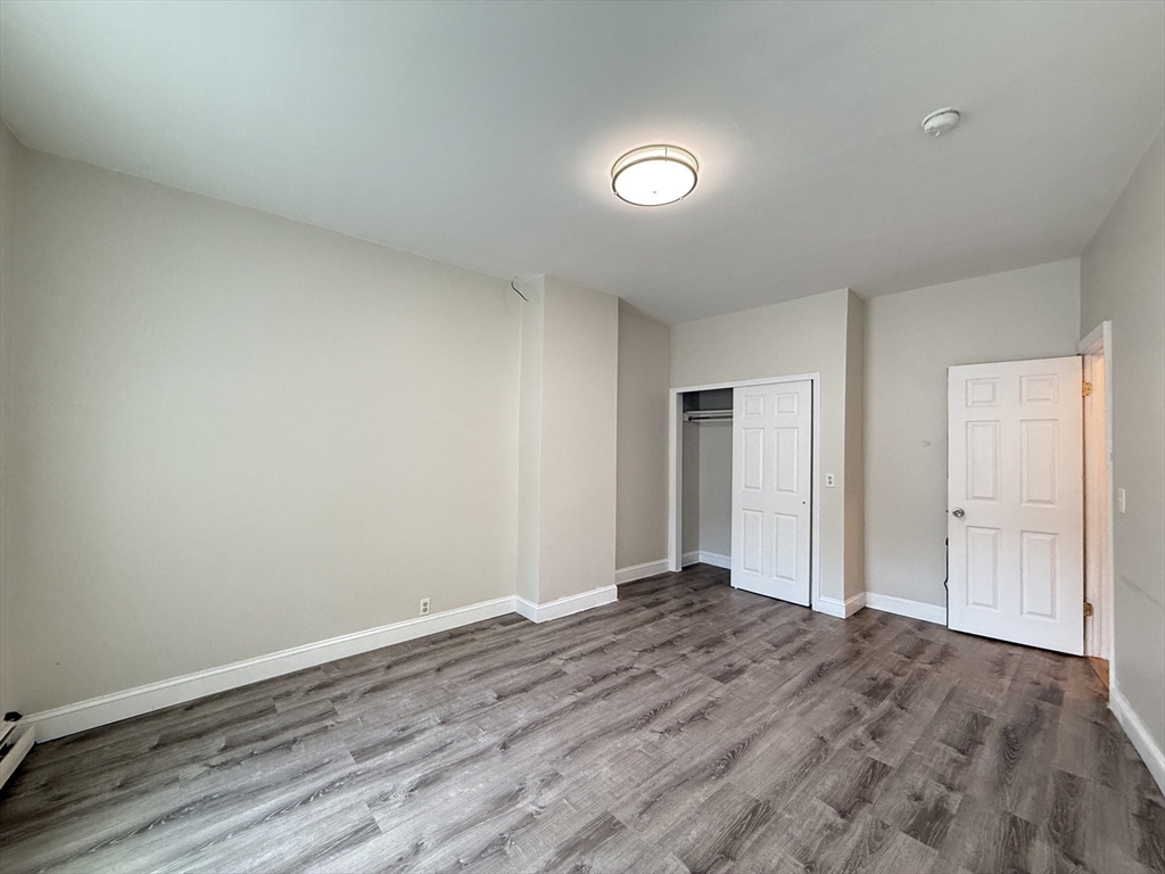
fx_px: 471
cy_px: 437
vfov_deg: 85.7
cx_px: 582
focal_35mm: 14
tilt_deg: +2.5
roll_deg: -0.6
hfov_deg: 102.1
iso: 320
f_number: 2.2
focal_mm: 2.22
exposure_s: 1/120
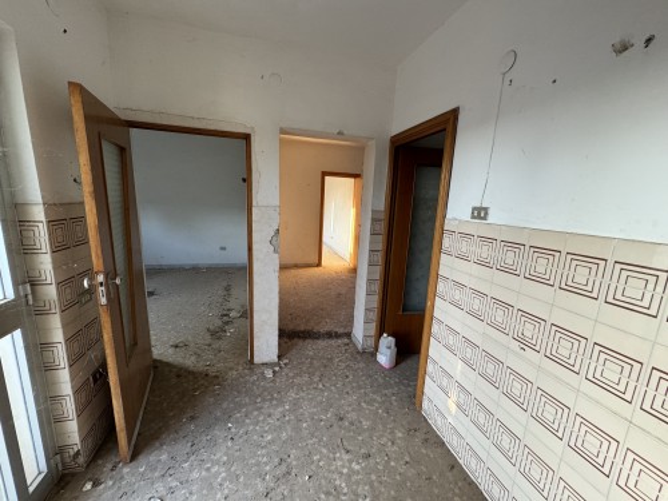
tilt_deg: -10.7
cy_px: 250
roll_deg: -2.4
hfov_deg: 102.1
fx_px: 270
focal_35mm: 14
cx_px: 334
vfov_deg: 85.7
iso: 200
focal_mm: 2.22
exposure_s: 1/99
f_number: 2.2
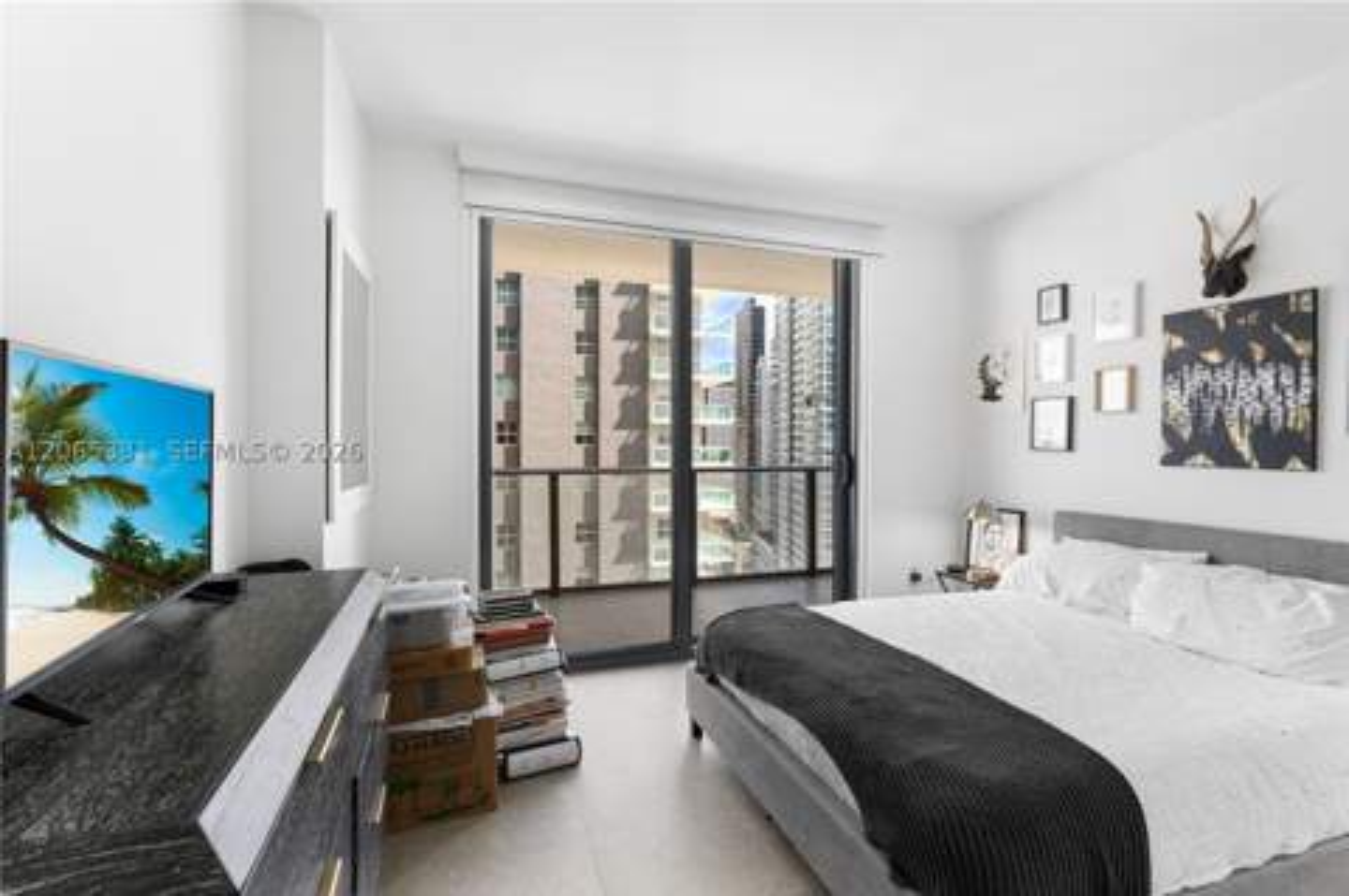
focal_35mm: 16
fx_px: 599
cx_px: 674
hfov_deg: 96.8
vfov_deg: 73.6
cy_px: 448
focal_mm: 16
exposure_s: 1/6
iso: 400
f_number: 9
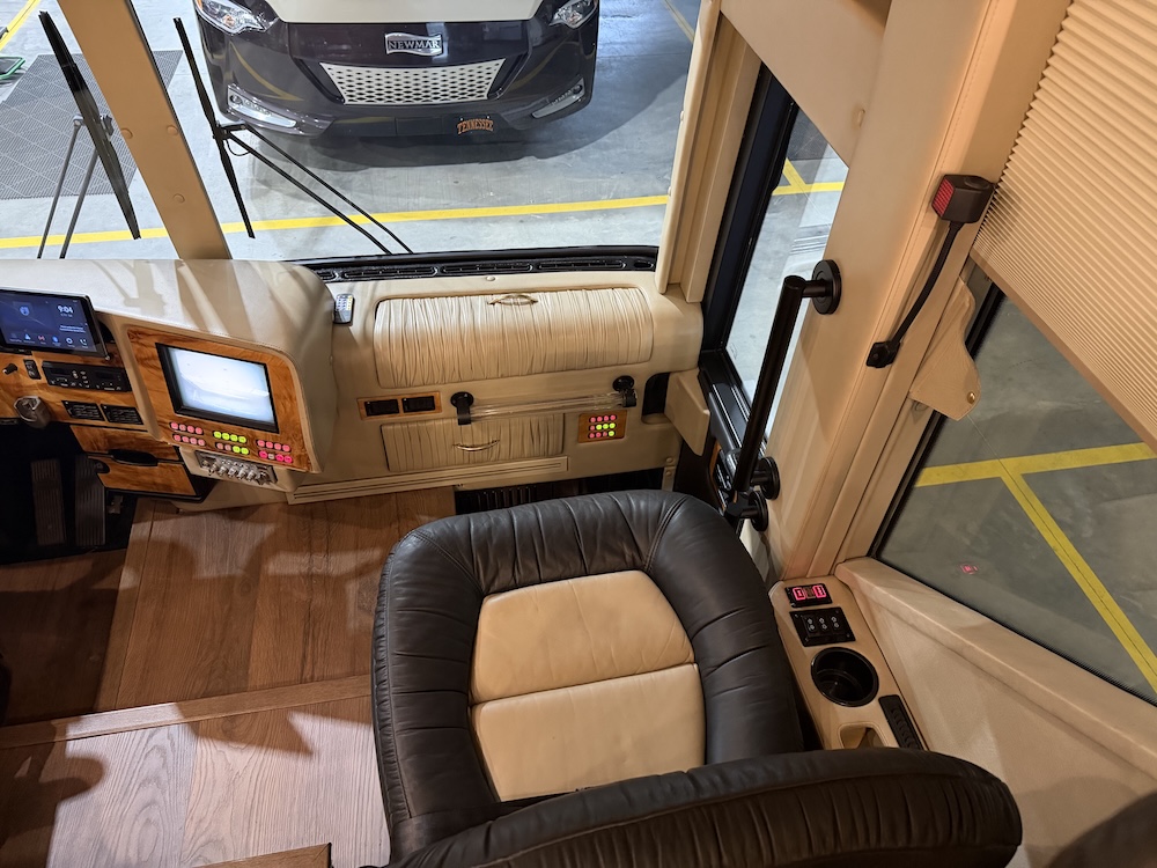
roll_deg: -2.4
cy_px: 434
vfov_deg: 56.8
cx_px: 578
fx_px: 802
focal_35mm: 24
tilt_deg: -44.9
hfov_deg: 71.6
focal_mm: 6.76
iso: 800
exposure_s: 1/40
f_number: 1.78
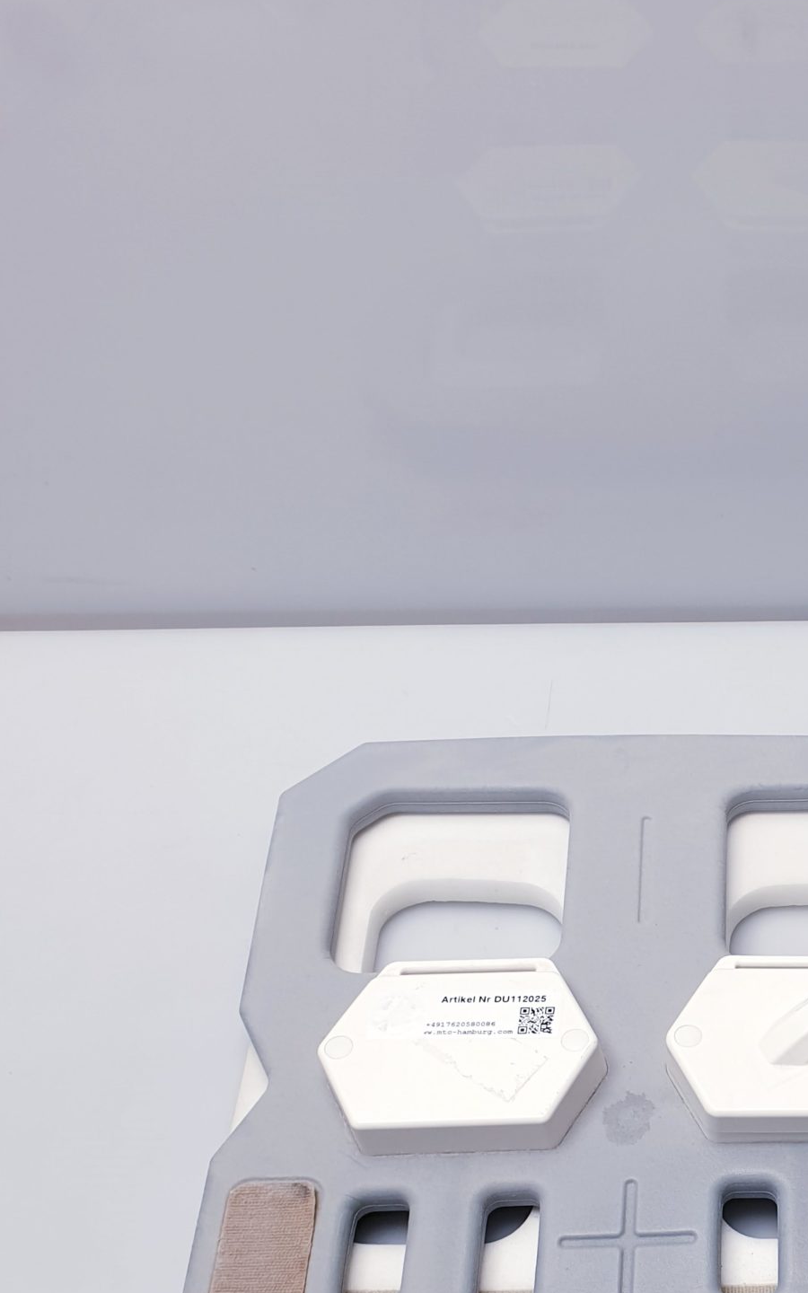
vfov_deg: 39.0
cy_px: 1082
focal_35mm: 49
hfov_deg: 24.7
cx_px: 861
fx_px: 1726
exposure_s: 1/100
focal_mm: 4.3
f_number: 2.4
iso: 50
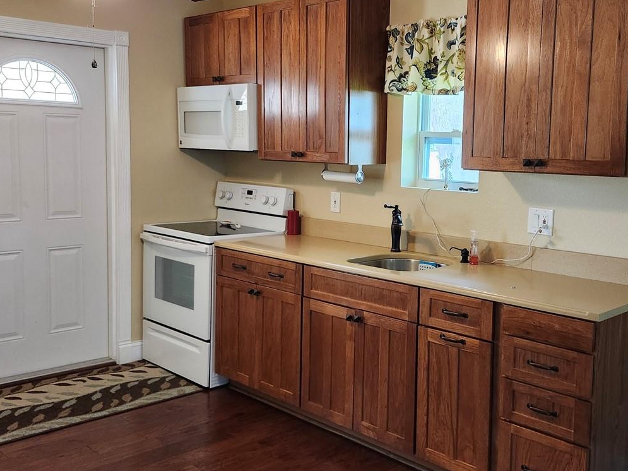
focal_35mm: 37
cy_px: 231
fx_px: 671
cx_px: 367
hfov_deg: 49.9
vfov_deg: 38.7
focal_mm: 5.54
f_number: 1.8
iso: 1000
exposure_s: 1/120
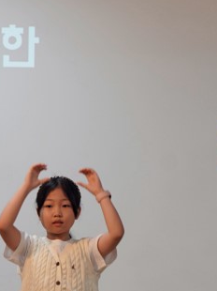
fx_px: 2921
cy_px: 189
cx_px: -7
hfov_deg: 4.2
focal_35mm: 349
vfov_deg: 5.7
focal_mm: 125
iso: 500
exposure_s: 1/160
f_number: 4
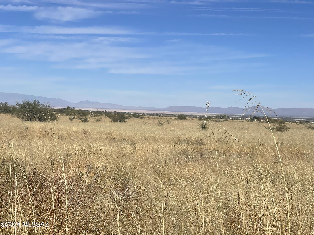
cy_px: 118
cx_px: 157
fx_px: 581
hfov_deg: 30.3
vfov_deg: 22.9
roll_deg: -2.9
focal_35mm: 64
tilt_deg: -0.1
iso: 20
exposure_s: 1/2874
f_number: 2.2
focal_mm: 7.5
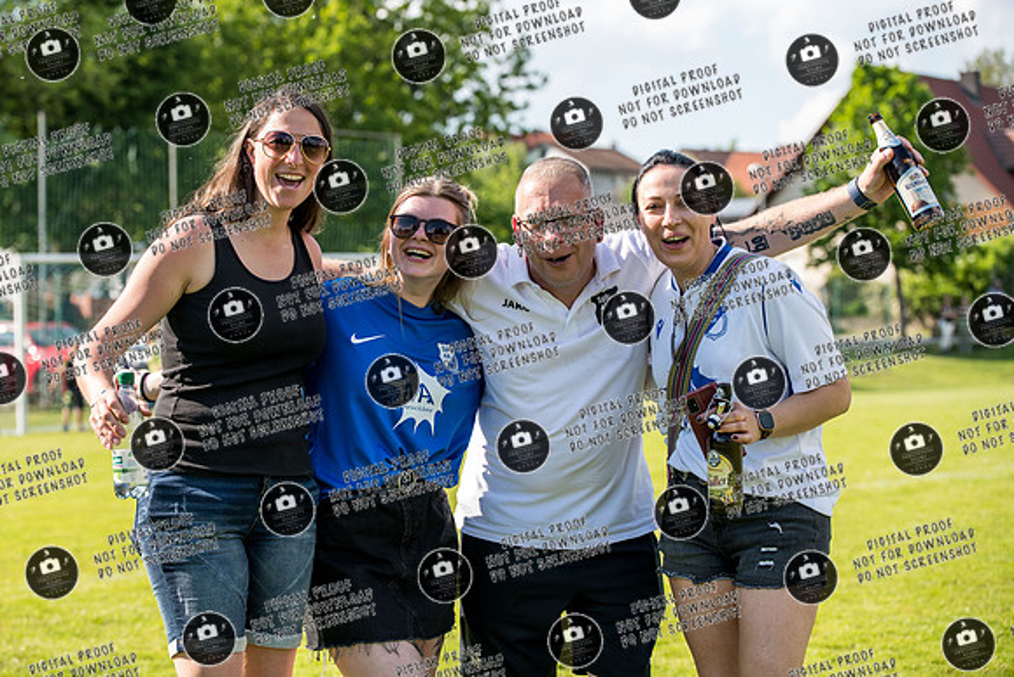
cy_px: 303
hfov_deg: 26.2
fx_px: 2180
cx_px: 453
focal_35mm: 77
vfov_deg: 17.6
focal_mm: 70
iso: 320
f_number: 3.5
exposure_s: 1/1600
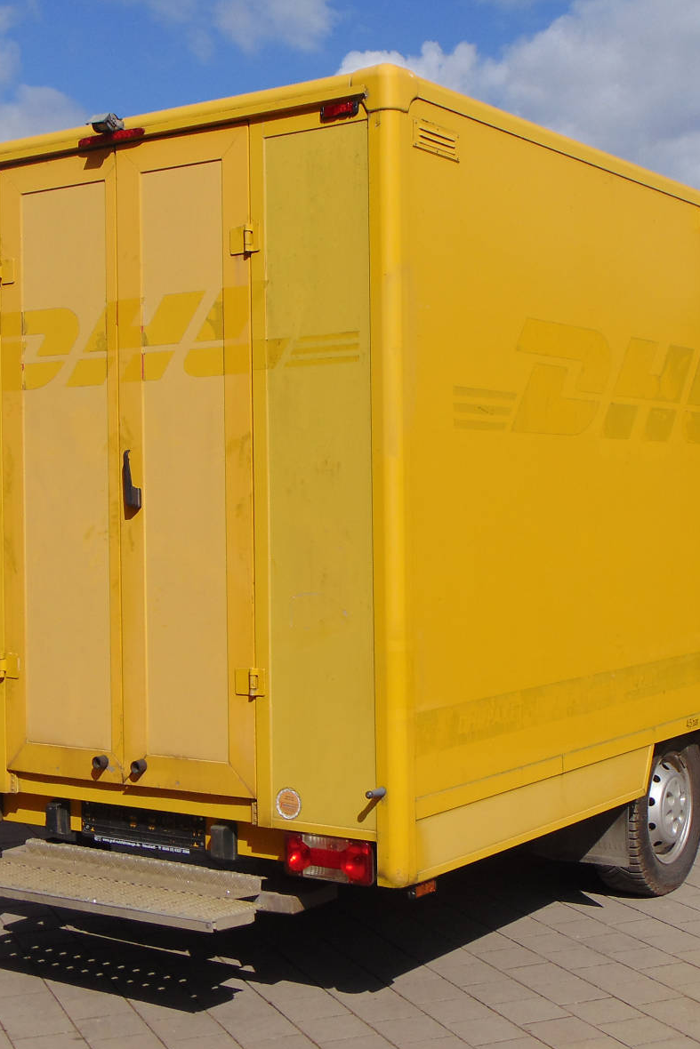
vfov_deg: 36.2
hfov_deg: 24.6
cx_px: 382
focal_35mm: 55
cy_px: 525
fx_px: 1604
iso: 80
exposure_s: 1/400
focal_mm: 6.9
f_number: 8.5
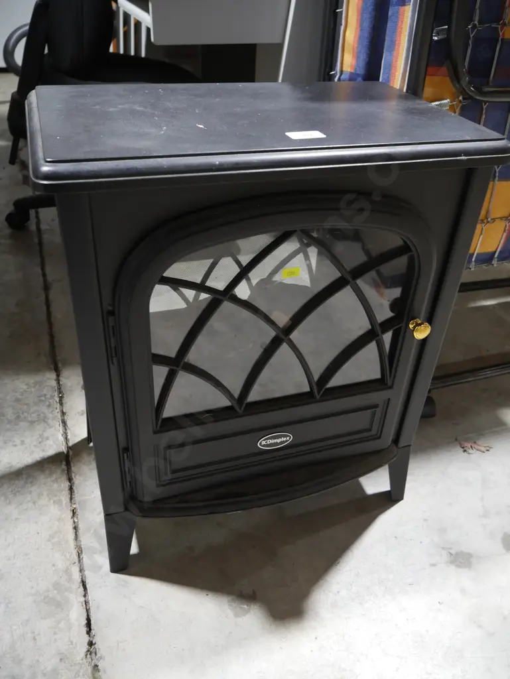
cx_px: 255
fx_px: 550
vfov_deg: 63.4
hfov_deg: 49.8
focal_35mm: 28
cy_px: 340
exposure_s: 1/60
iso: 640
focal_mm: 14
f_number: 3.5
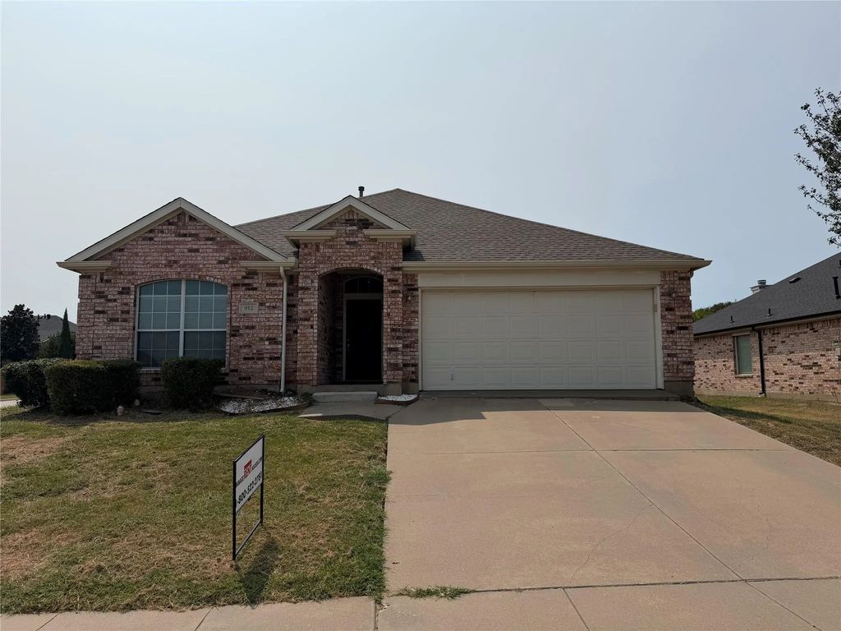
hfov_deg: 71.6
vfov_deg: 56.8
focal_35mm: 24
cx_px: 420
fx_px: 583
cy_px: 316
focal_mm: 6.76
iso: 80
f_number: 1.78
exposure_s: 1/14286
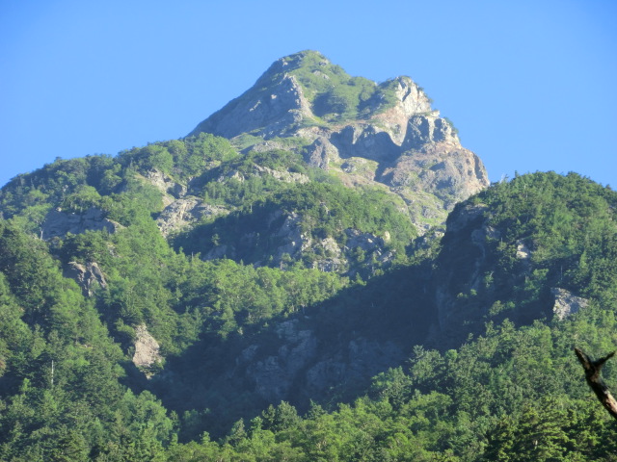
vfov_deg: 7.5
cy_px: 231
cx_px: 308
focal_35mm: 199
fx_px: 3547
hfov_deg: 9.9
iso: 80
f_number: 5.2
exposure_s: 1/125
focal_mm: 35.7
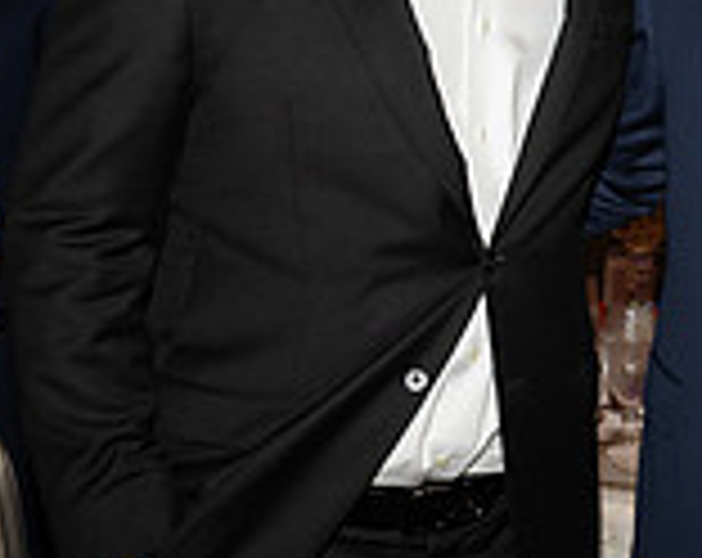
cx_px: 950
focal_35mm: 105
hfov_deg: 17.1
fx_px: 2176
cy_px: 92
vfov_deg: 14.5
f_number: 5.6
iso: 800
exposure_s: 1/100
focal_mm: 30
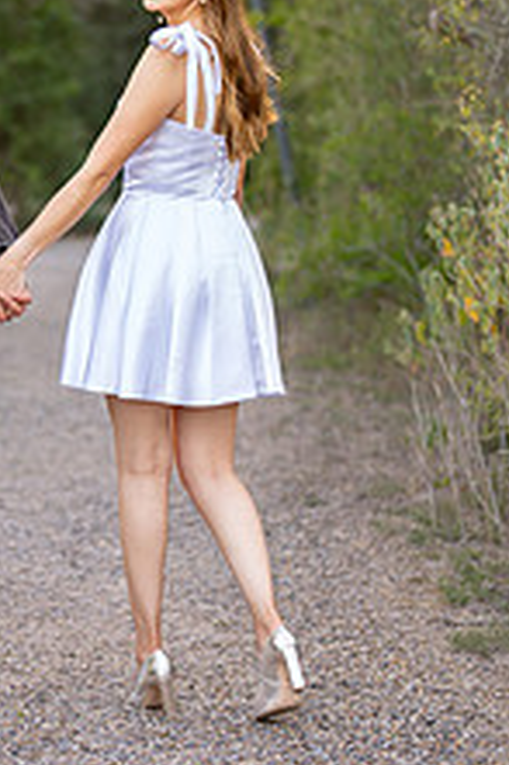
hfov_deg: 8.9
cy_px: 357
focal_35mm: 153
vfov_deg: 13.4
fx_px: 3250
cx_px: 10
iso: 200
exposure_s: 1/320
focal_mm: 50
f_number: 1.2
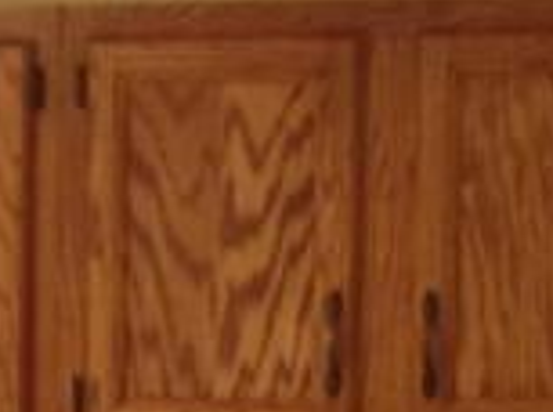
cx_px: -65
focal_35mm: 282
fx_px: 4494
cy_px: 1034
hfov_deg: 7.0
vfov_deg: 5.1
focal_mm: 7.5
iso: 400
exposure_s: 1/30
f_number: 3.2
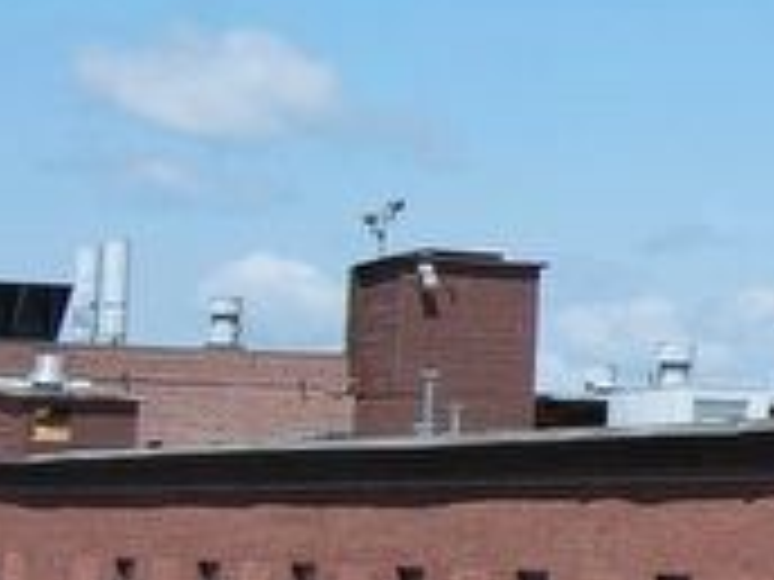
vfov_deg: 9.6
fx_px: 3449
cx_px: 1782
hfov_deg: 11.0
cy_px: 27
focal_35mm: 154
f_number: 10
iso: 180
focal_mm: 23
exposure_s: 1/250
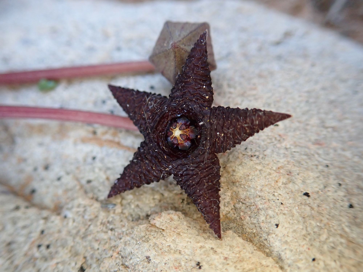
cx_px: 182
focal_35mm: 30
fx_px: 315
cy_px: 136
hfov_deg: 60.0
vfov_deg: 46.8
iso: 500
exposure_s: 1/125
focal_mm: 5.5
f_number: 2.3
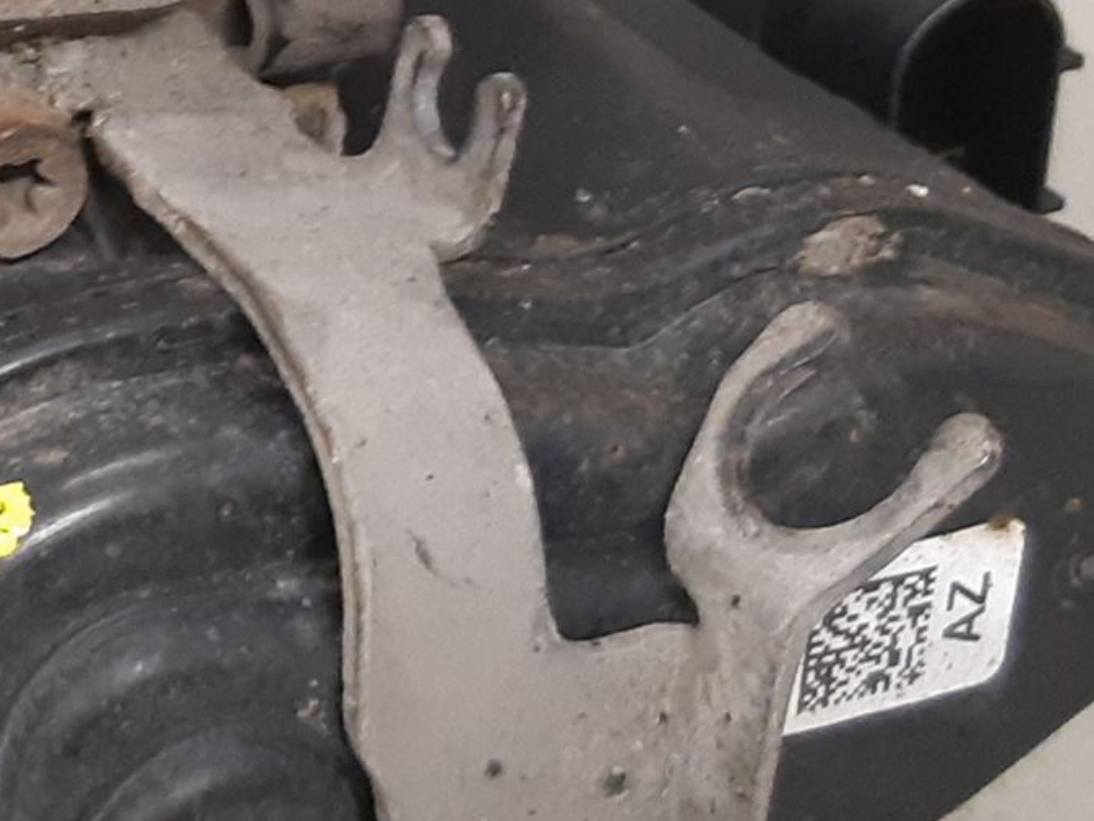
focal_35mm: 79
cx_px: -175
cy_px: 258
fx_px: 2498
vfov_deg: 18.6
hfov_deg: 22.9
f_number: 1.7
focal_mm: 3.93
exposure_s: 1/50
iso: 320
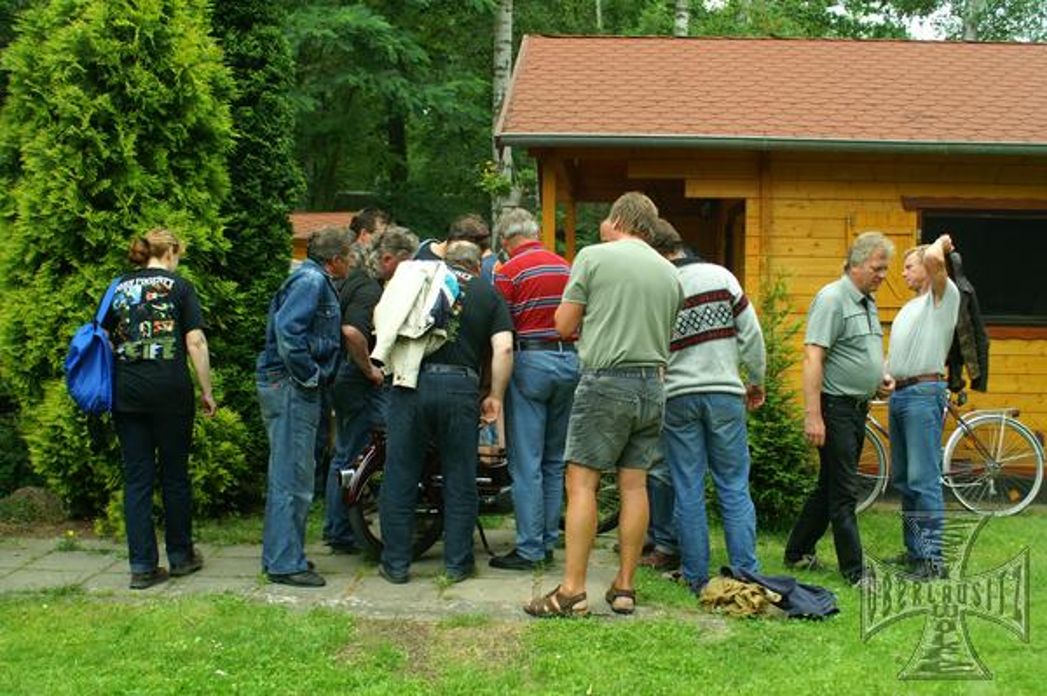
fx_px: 1220
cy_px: 348
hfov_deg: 46.4
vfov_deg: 31.8
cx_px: 524
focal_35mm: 42
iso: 200
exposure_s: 1/500
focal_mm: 28
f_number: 4
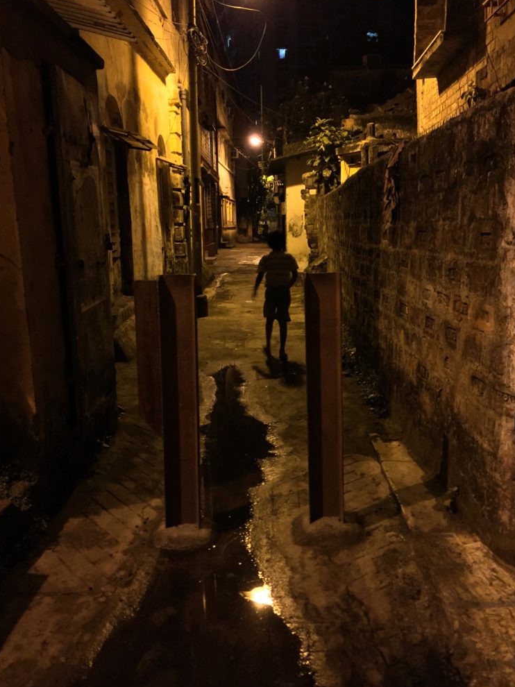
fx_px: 595
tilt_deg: -9.2
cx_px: 262
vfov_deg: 60.0
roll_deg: +1.2
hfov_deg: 46.8
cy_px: 336
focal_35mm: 30
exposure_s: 1/20
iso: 250
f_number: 2.2
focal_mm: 4.15
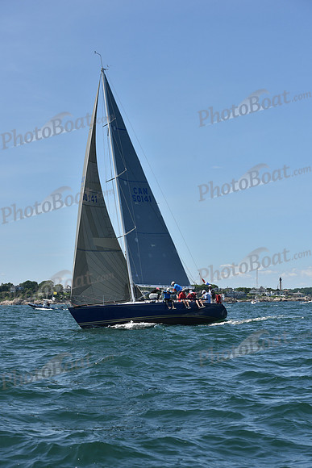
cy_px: 234
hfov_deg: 18.2
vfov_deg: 27.0
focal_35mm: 75
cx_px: 156
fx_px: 974
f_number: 9
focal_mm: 75
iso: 250
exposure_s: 1/1000
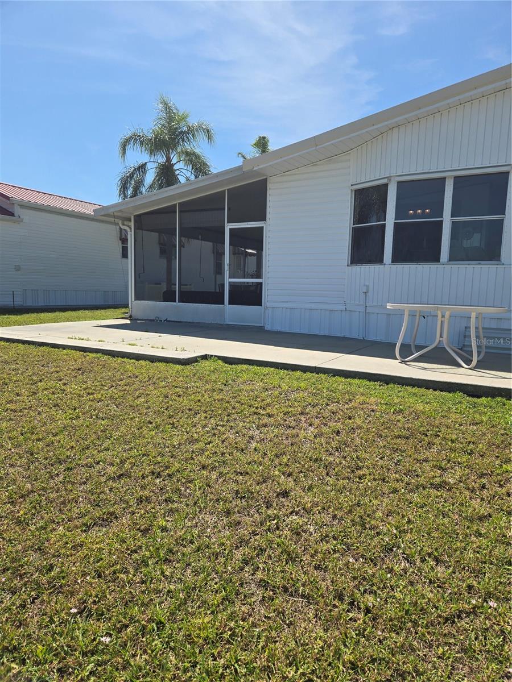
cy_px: 341
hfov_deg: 58.9
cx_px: 256
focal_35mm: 23
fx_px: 454
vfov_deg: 73.9
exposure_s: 1/2339
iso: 25
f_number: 1.8
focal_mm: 5.4
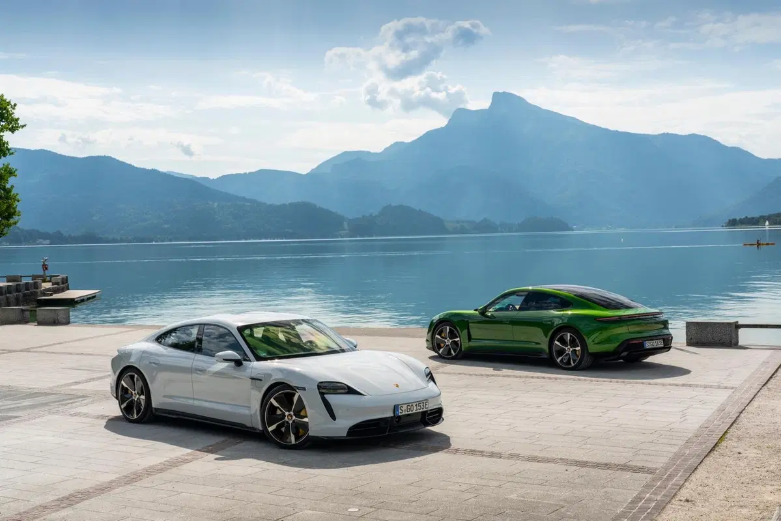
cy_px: 260
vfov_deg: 28.1
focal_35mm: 48
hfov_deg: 41.1
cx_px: 390
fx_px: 1042
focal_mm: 48
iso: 100
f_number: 11
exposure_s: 1/80
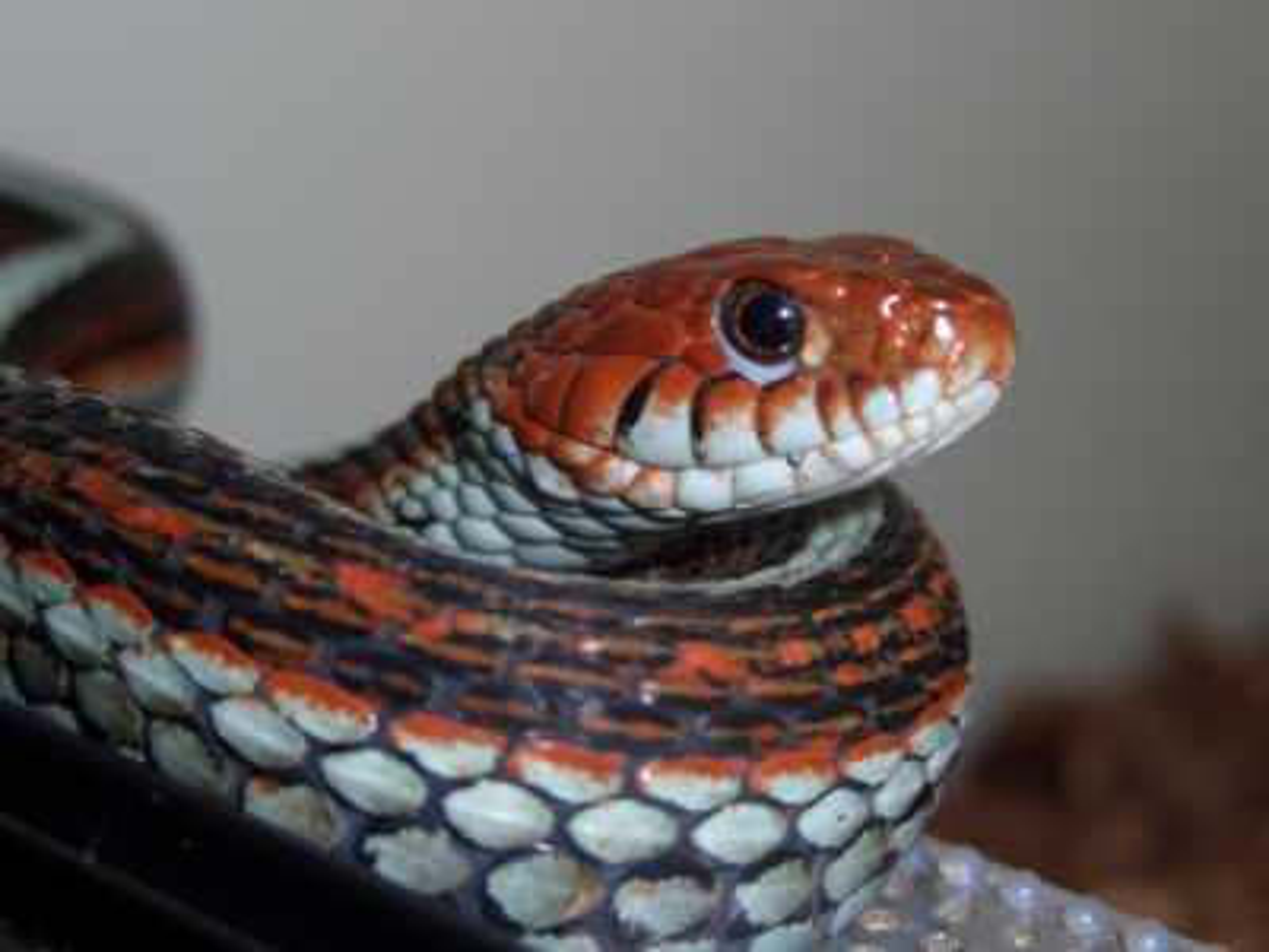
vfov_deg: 19.4
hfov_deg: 25.7
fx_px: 2786
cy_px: 476
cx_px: 634
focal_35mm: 76
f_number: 4.8
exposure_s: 1/60
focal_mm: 16.33
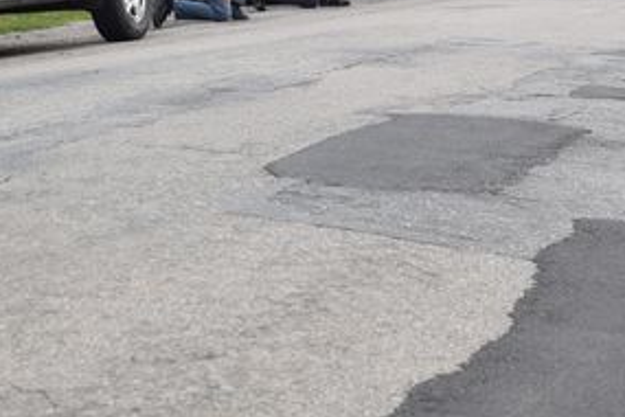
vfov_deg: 11.2
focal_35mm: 122
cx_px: 395
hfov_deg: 16.7
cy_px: 57
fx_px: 2123
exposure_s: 1/200
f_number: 5
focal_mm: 31
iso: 200
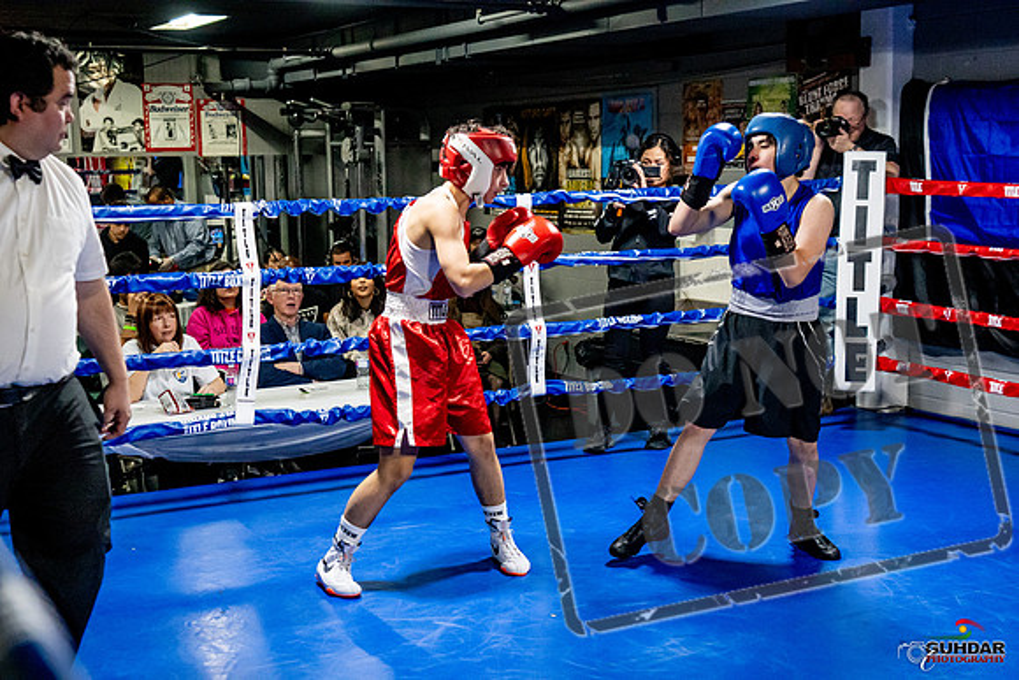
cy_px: 340
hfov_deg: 38.2
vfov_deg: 26.0
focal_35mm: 52
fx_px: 1472
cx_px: 510
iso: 5000
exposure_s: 1/800
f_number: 2.8
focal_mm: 35
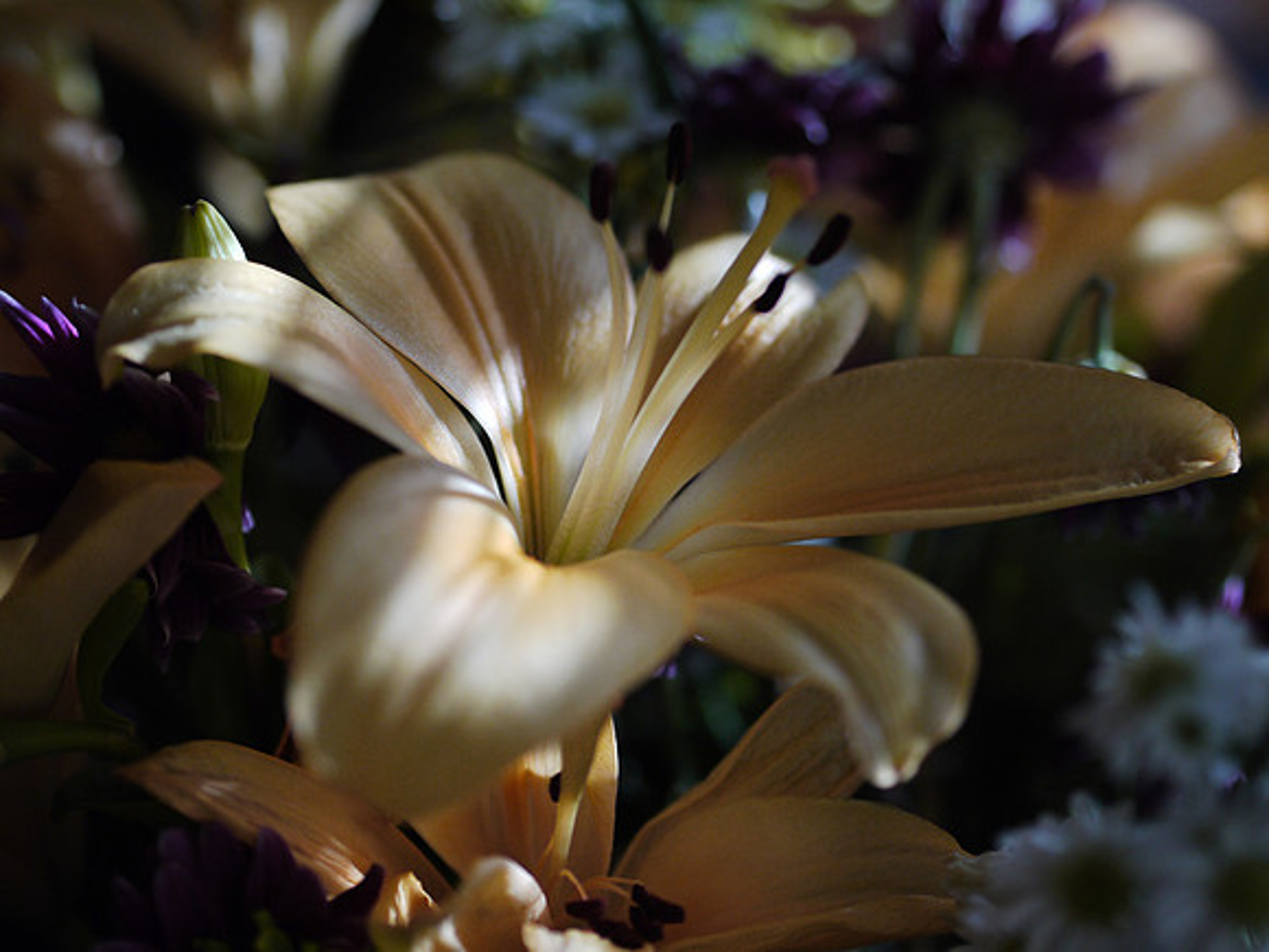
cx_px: 634
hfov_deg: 21.8
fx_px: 3299
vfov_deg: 16.4
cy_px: 476
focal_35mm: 90
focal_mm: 45
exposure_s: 1/125
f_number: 1.8
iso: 320
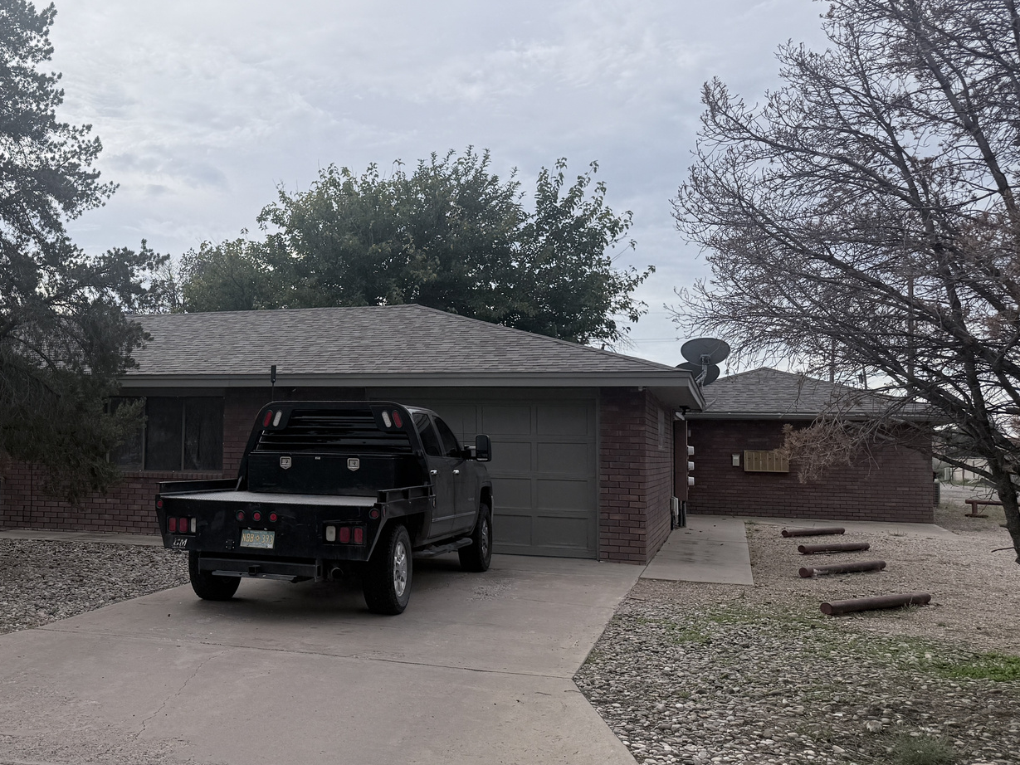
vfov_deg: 35.9
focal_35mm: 40
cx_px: 213
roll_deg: -1.5
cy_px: 349
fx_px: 1179
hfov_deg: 44.6
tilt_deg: +5.6
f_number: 1.78
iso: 80
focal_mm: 6.76
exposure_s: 1/6711
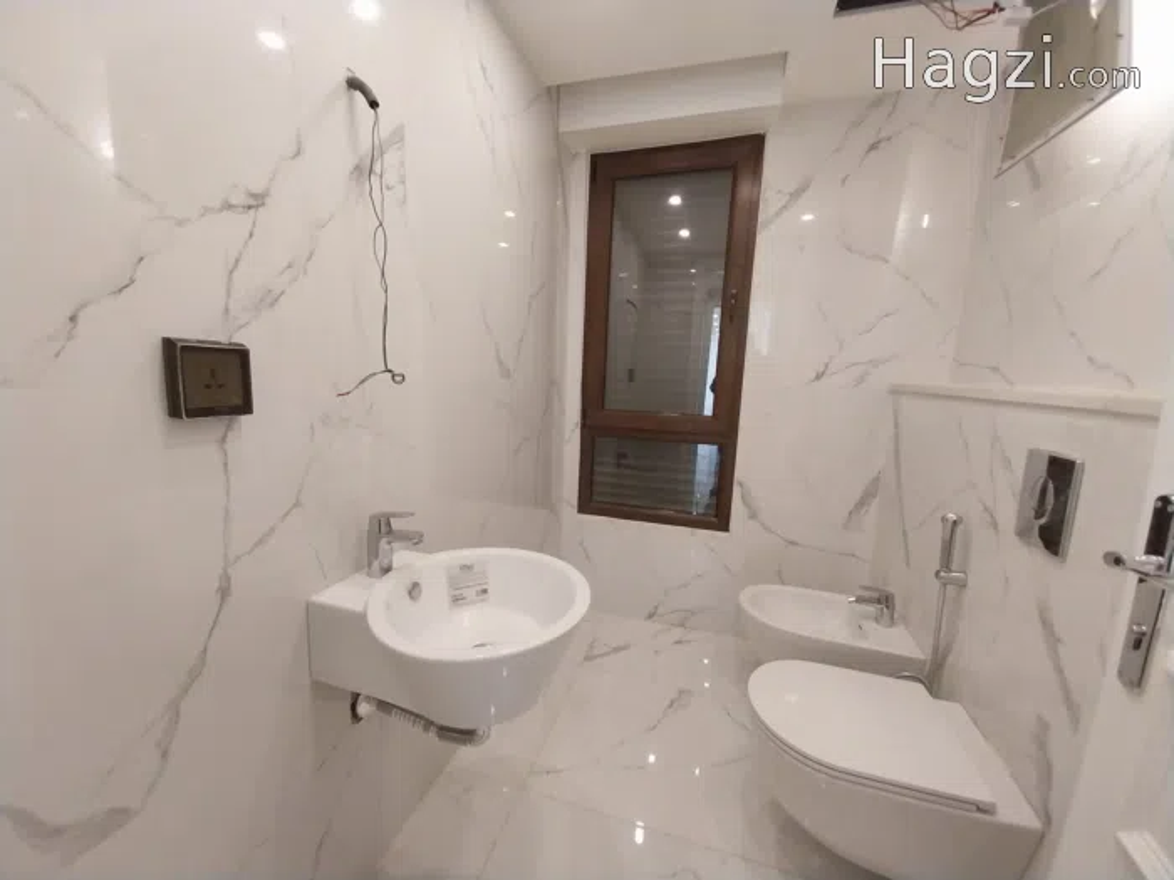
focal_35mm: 13
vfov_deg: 89.9
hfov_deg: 106.2
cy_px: 440
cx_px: 587
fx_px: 441
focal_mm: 1.3
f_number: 2.2
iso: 250
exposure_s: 1/25
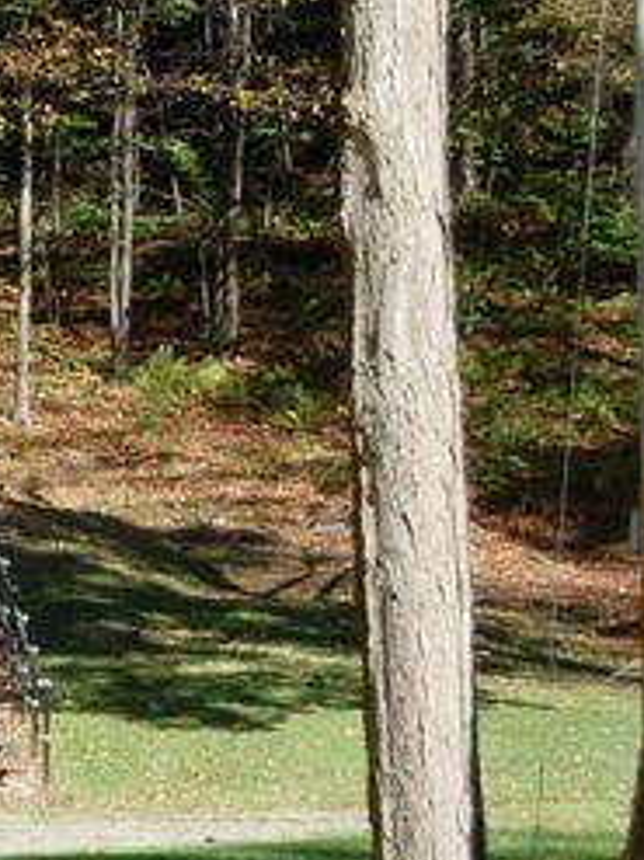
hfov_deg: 5.7
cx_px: -647
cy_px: 561
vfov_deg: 7.7
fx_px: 6369
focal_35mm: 257
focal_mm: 55
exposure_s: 1/250
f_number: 8
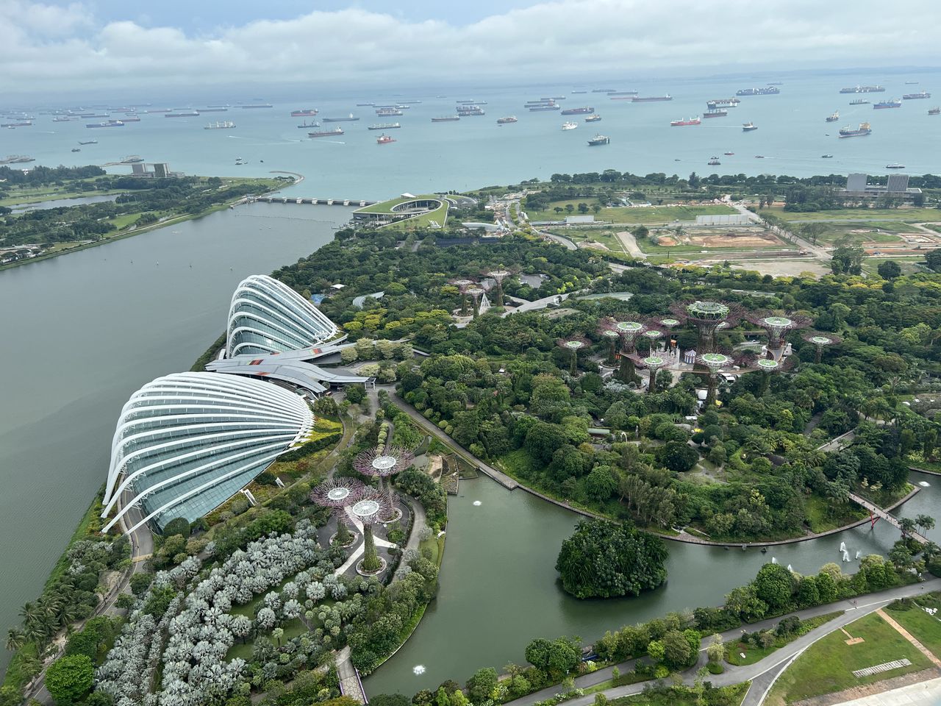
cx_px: 470
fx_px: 707
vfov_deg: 53.1
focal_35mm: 26
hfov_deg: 67.3
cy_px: 353
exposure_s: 1/1597
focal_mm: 5.7
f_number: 1.5
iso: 50
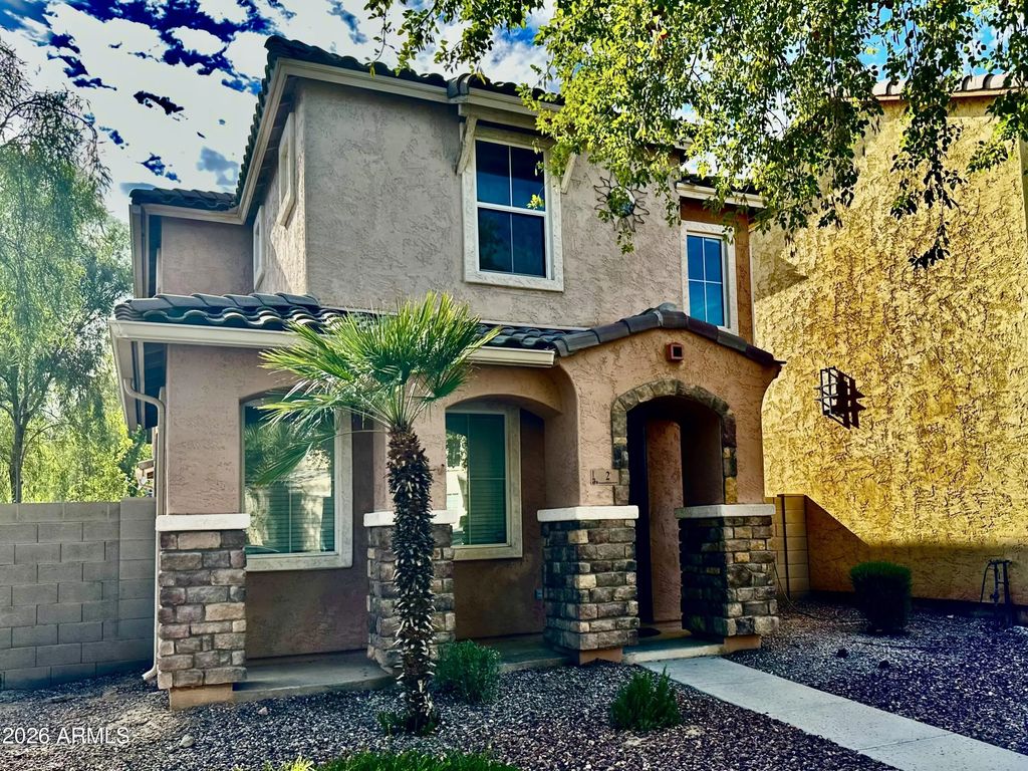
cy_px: 386
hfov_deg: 71.6
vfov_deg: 56.8
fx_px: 713
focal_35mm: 24
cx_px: 514
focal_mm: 6.86
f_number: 1.78
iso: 80
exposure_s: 1/1916
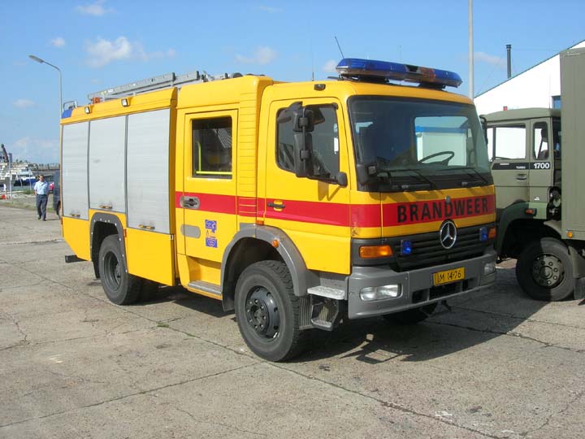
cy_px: 220
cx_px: 292
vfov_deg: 37.7
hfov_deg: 49.0
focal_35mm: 38
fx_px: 642
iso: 64
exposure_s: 1/525
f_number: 4.8
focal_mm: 7.8
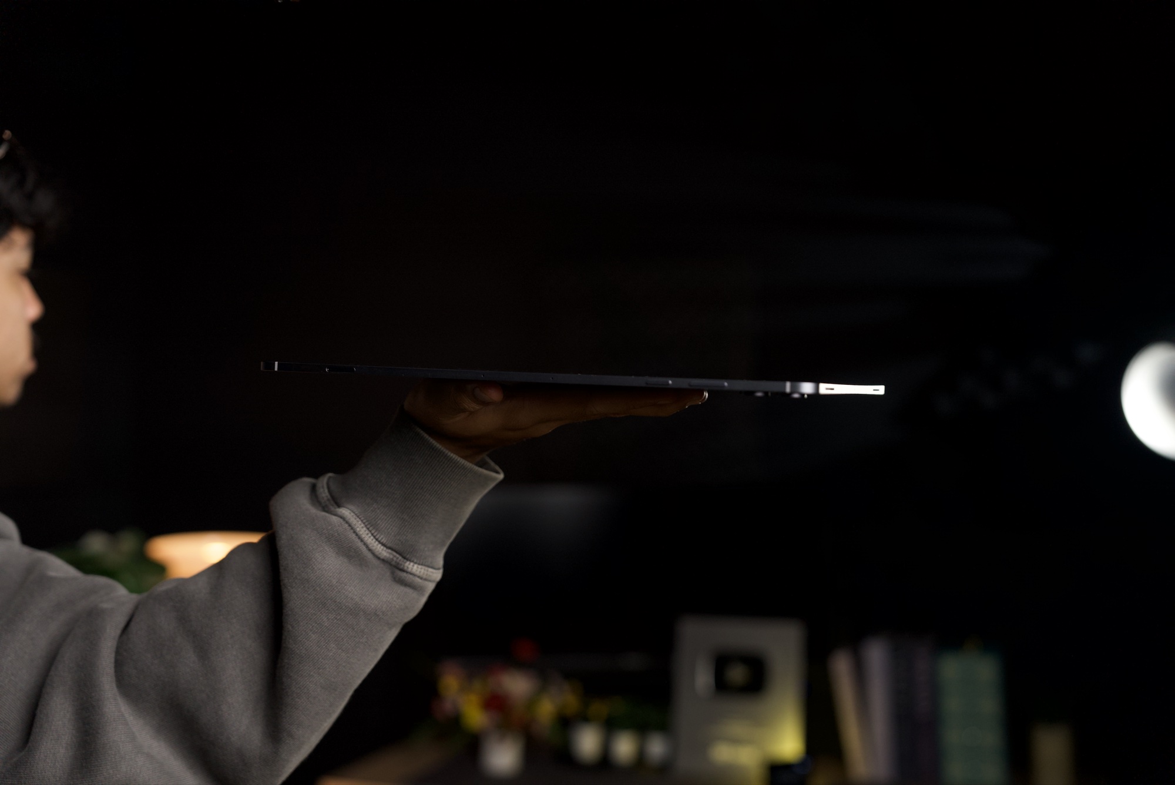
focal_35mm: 49
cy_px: 392
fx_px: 1600
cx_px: 588
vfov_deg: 27.6
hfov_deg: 40.3
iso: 800
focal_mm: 49
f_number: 2.8
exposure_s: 1/200
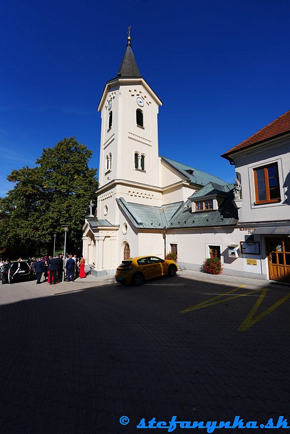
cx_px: 145
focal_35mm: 14
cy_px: 217
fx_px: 169
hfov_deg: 81.3
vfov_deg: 104.2
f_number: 3.2
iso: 100
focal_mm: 14
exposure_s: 1/2500
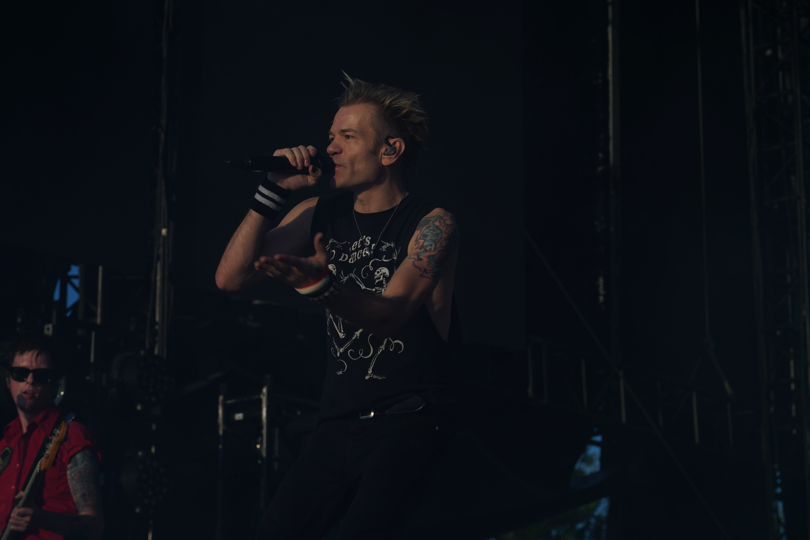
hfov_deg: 19.5
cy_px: 270
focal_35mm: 105
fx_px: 2362
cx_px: 405
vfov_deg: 13.0
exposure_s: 1/500
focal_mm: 105
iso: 100
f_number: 8
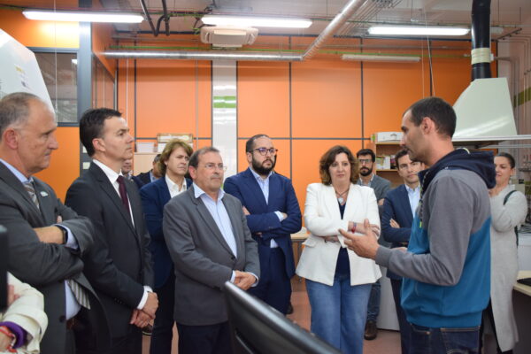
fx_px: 487
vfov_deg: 40.0
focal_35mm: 33
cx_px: 266
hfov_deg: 57.2
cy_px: 177
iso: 1000
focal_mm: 22
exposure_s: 1/100
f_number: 3.5
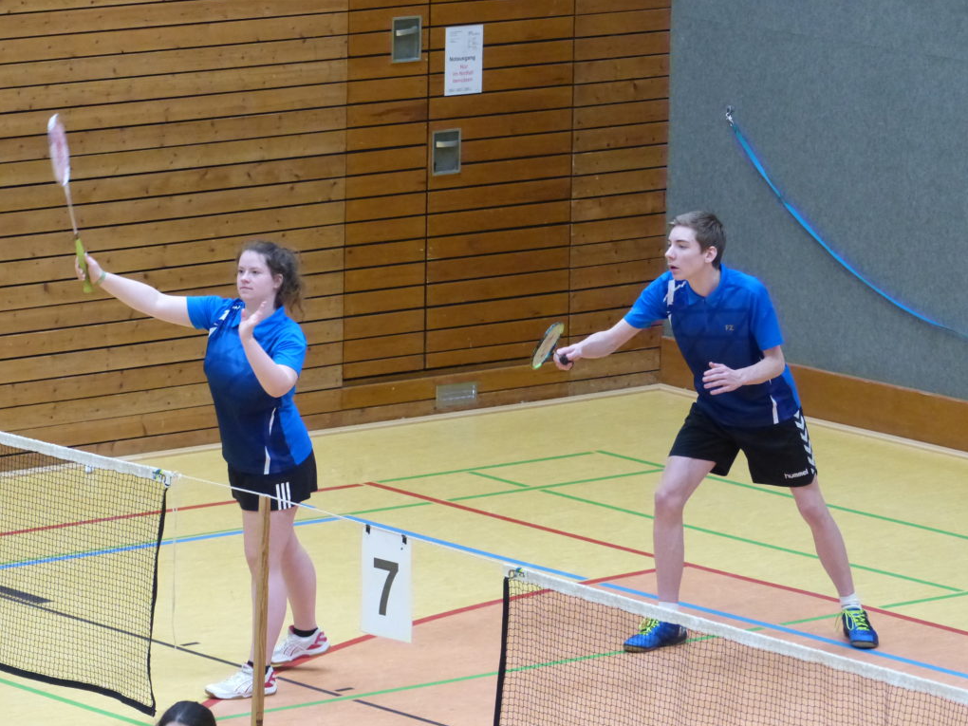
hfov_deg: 8.6
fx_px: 6404
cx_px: 484
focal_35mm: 229
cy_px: 363
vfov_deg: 6.5
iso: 800
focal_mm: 41.1
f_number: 2.8
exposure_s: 1/125
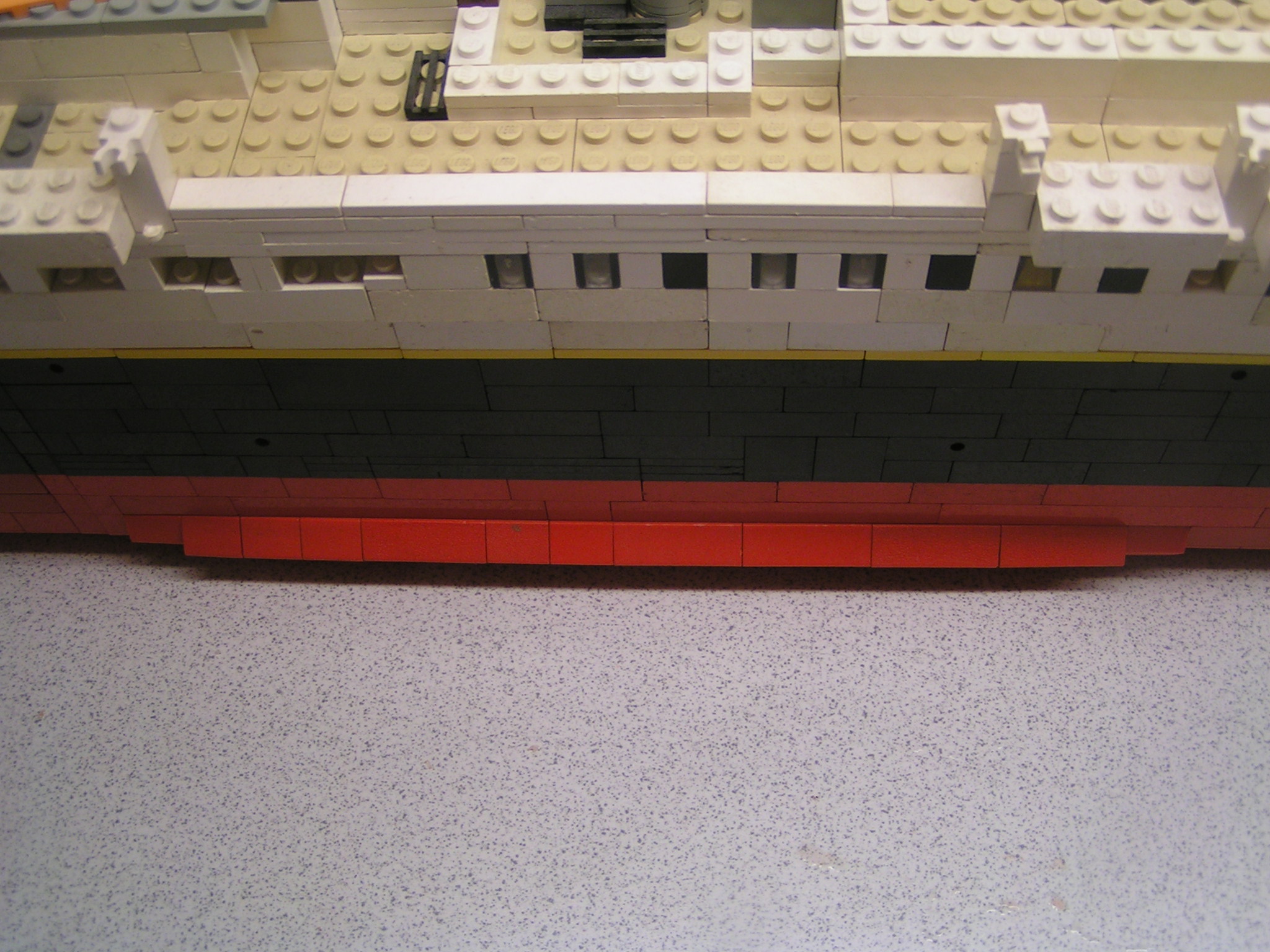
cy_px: 476
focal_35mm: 38
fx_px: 1394
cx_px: 635
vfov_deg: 37.7
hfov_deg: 49.0
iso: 50
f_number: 2.8
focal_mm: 5.8
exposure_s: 1/40
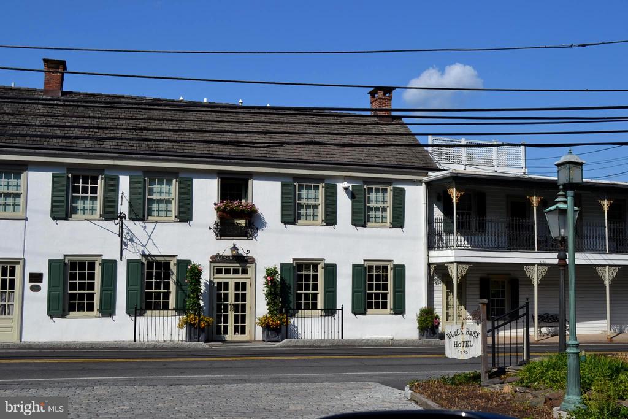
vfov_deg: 34.2
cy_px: 210
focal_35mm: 39
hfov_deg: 49.5
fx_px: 680
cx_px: 314
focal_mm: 26
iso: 100
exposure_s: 1/250
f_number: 8
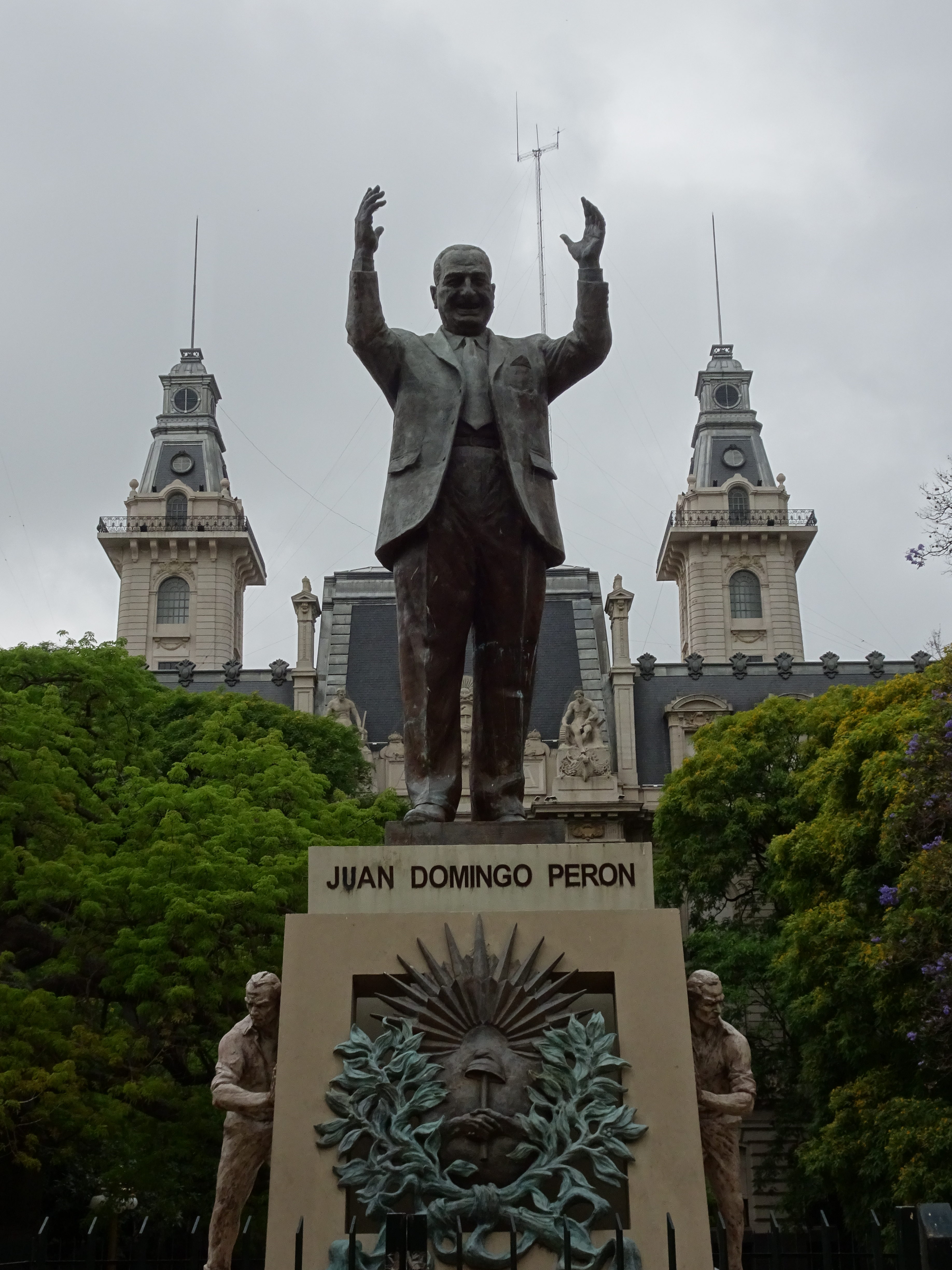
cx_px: 476
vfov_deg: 39.7
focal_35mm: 48
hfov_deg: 30.3
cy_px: 635
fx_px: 1760
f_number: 4.5
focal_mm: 8.18
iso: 80
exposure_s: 1/250
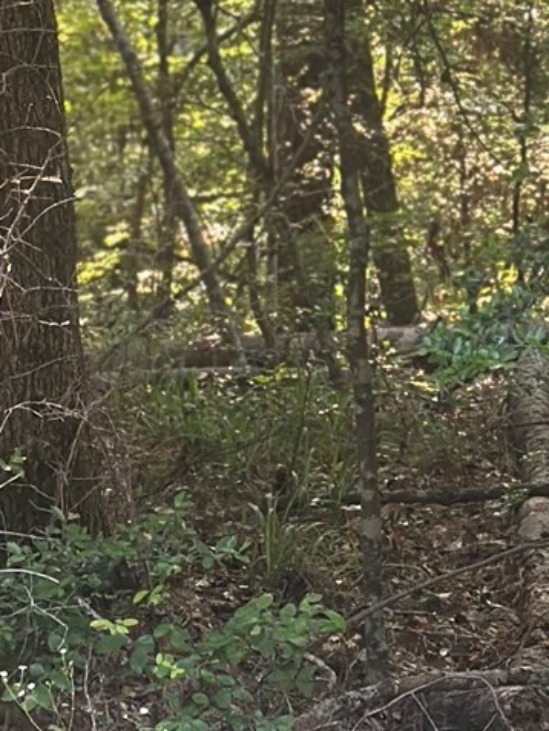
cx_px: 551
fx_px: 4354
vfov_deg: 9.3
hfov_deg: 7.2
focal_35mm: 206
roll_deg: +0.0
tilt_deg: +0.0
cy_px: -408
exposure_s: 1/147
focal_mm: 6.86
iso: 125
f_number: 1.78
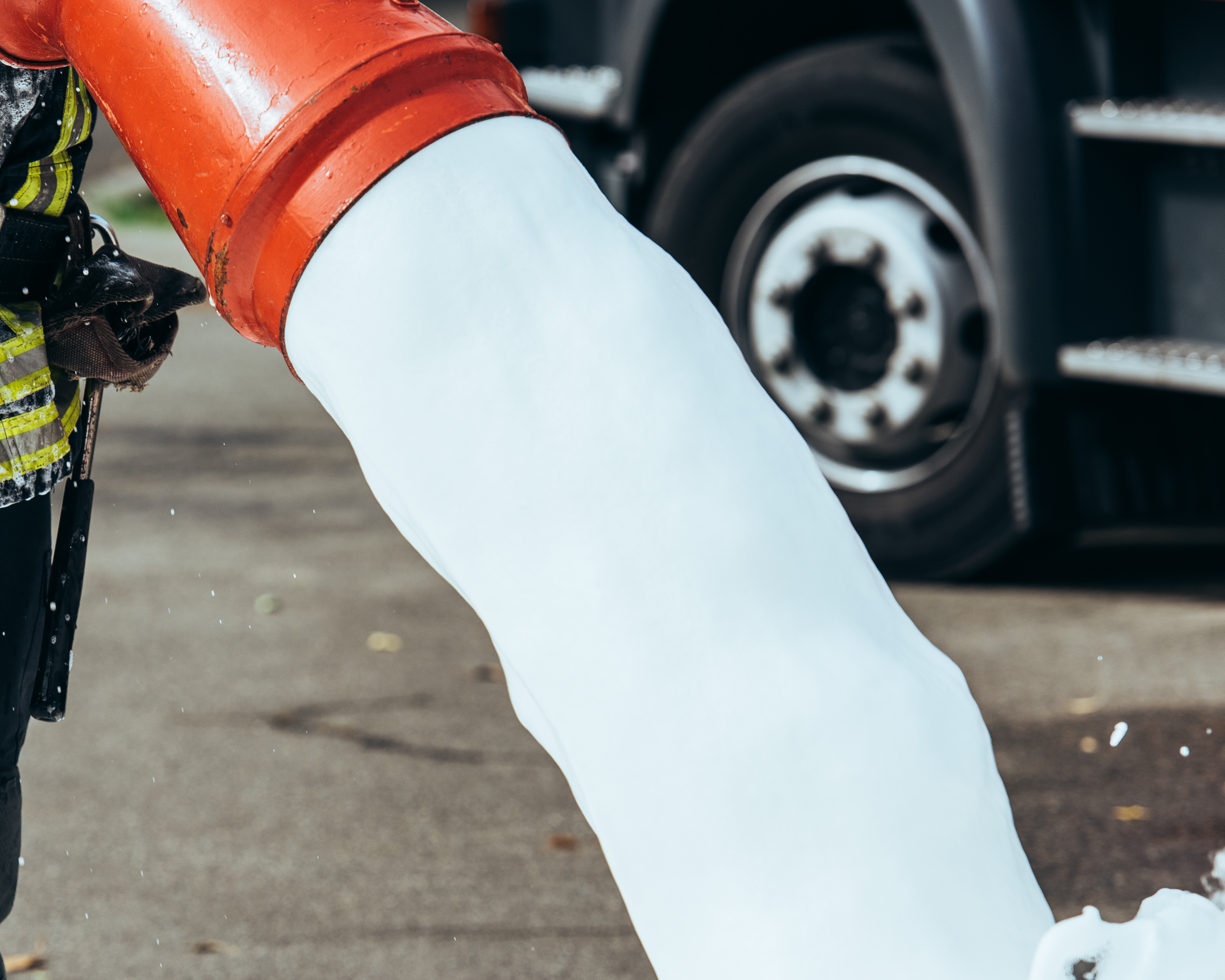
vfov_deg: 5.9
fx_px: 9499
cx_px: 318
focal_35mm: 262
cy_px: 697
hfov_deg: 7.4
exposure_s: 1/800
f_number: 4.5
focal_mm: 160
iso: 100
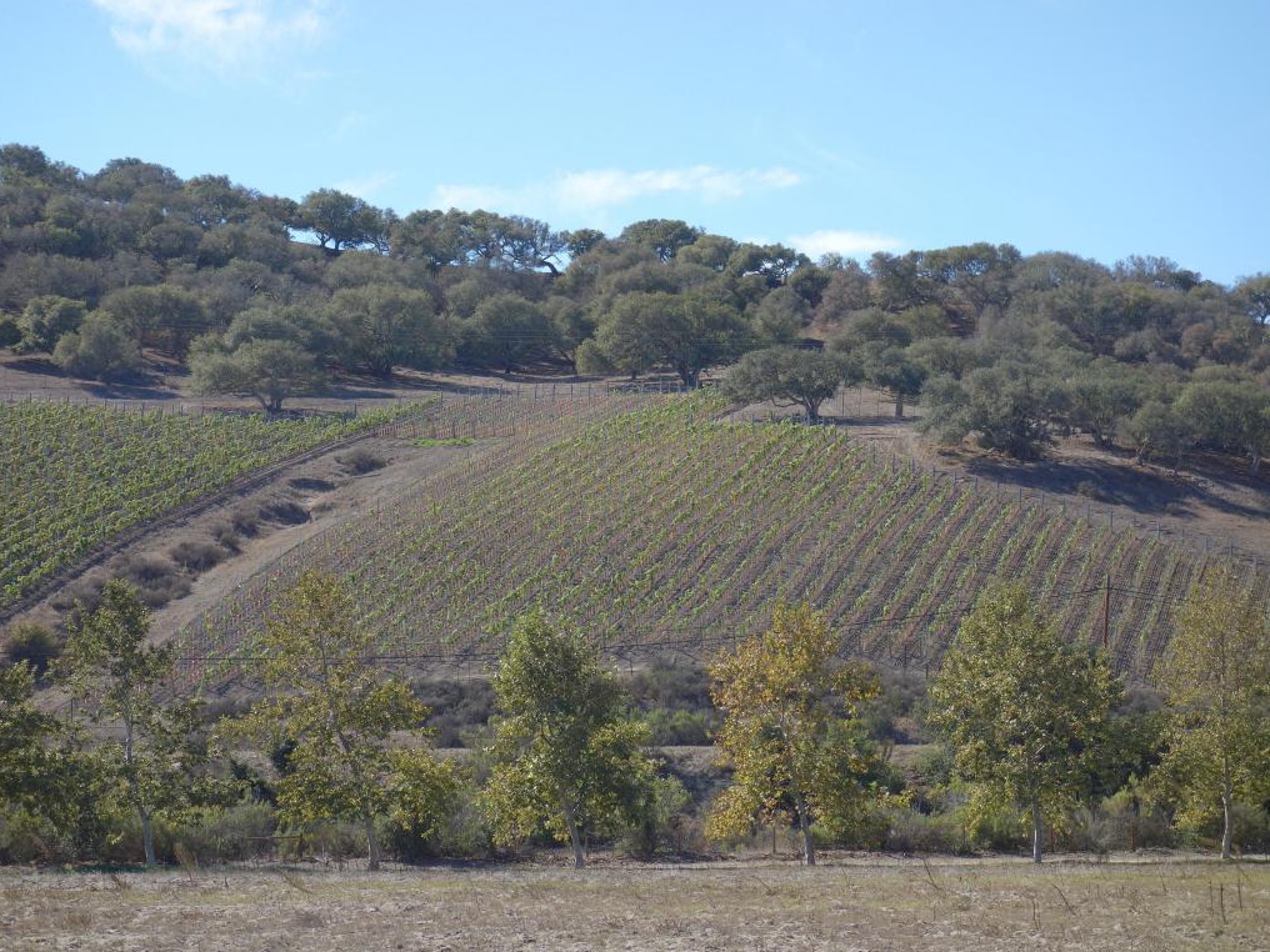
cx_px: 582
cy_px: 477
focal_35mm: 109
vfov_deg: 13.6
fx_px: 3999
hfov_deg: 18.0
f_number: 5.6
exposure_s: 1/400
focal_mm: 37.1
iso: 125
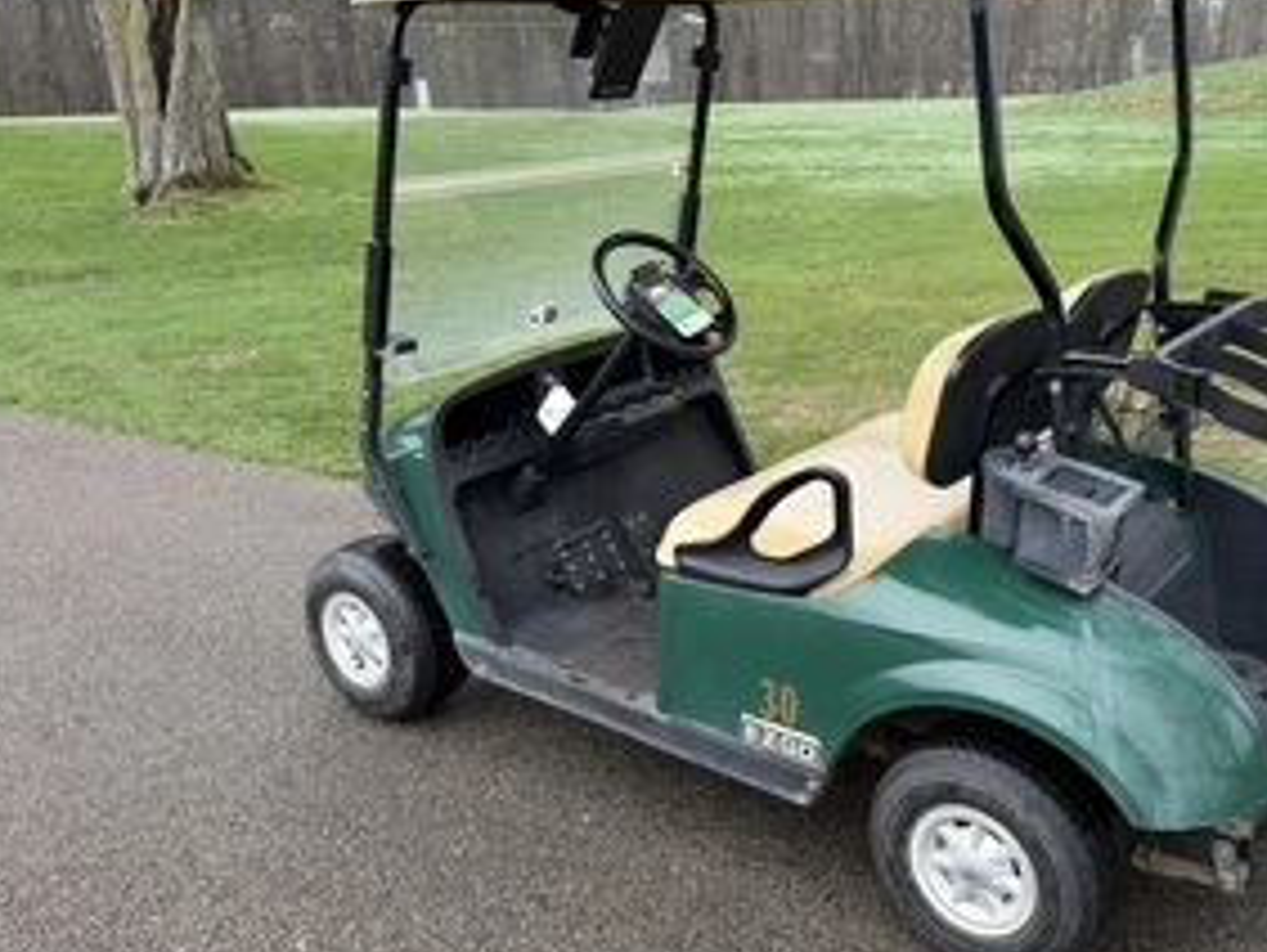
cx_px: 840
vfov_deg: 41.8
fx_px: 1246
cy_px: 467
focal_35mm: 34
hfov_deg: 52.9
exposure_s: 1/665
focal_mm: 6.76
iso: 80
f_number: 1.78
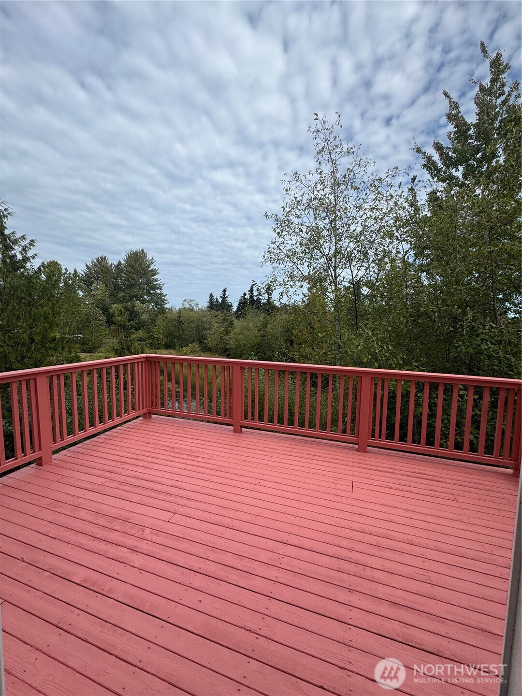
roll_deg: -0.5
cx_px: 261
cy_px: 348
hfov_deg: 85.7
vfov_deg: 102.1
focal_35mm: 14
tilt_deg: -4.4
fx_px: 281
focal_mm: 2.22
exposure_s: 1/1709
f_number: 2.2
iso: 50
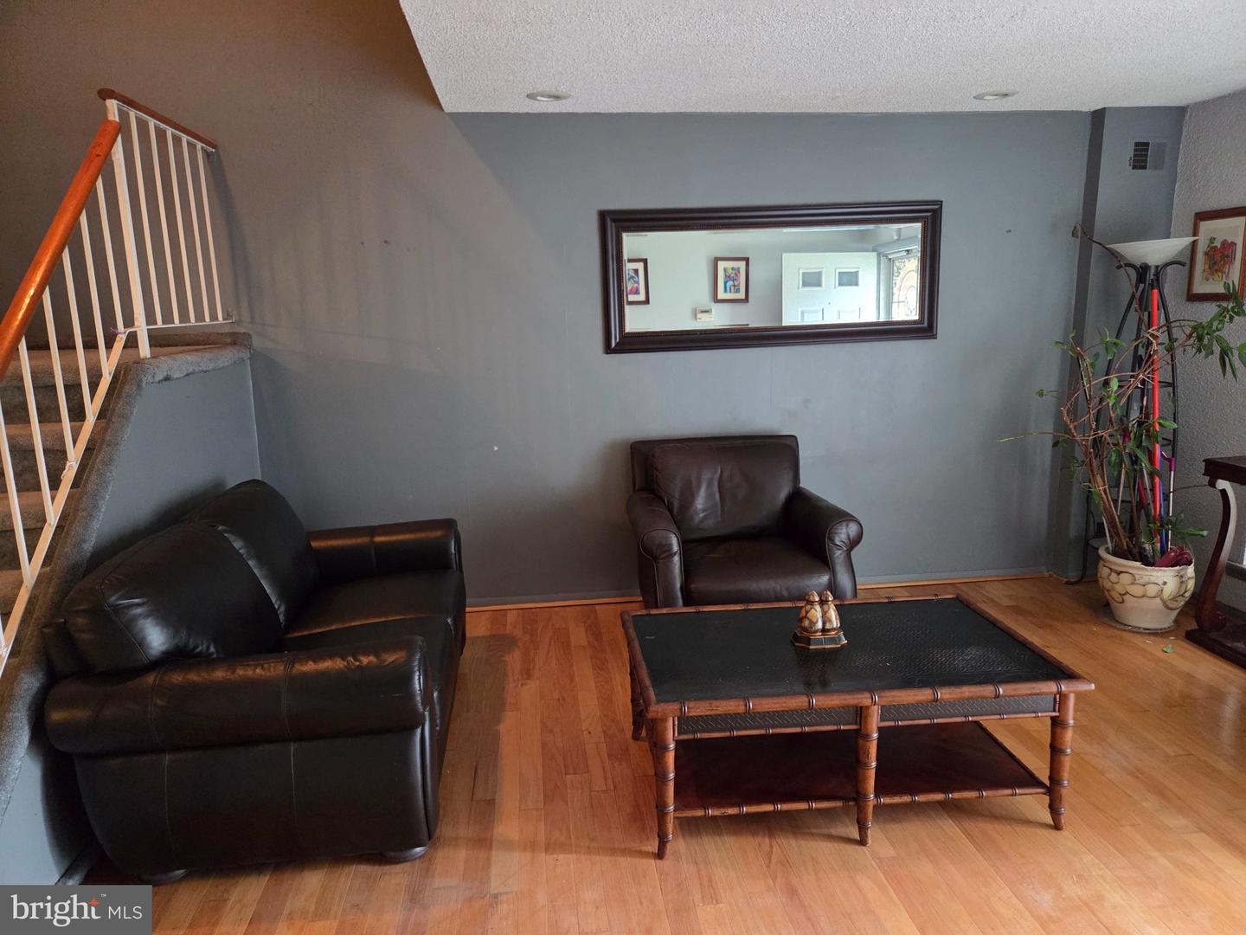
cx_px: 623
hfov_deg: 73.9
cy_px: 468
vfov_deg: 58.9
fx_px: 828
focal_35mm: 23
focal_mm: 5.4
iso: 1600
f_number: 1.8
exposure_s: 1/120
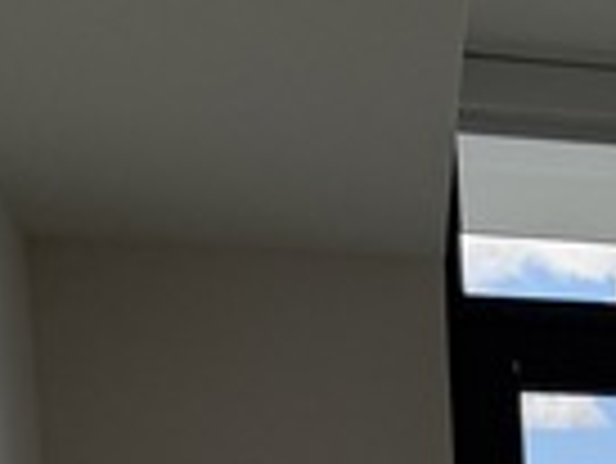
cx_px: 1425
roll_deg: +1.7
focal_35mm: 140
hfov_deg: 11.8
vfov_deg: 9.7
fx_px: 2494
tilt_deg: -3.8
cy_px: 1023
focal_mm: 6.76
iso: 100
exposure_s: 1/1250
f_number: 1.78
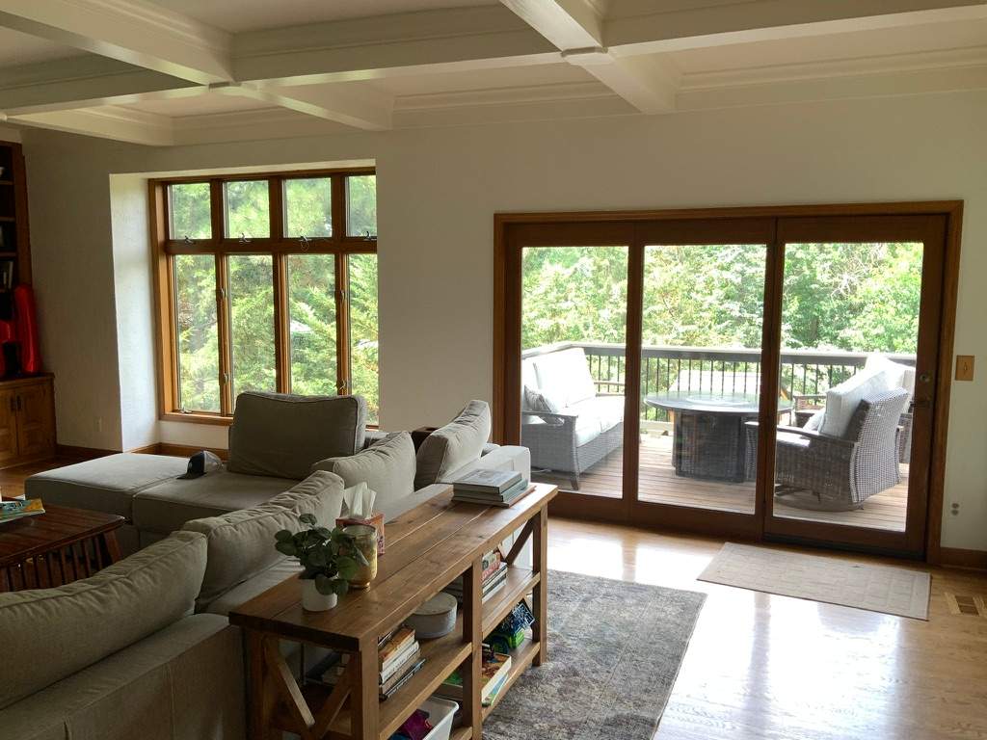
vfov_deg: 48.2
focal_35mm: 29
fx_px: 827
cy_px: 370
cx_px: 494
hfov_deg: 61.7
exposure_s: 1/120
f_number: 1.8
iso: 40
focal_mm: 3
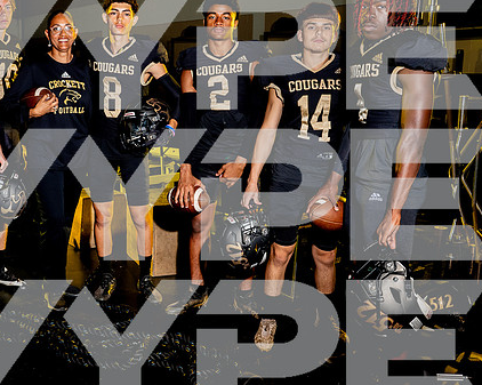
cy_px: 202
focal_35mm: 44
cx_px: 126
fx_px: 627
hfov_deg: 40.9
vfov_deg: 34.1
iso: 640
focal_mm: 28
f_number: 8
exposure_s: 1/250
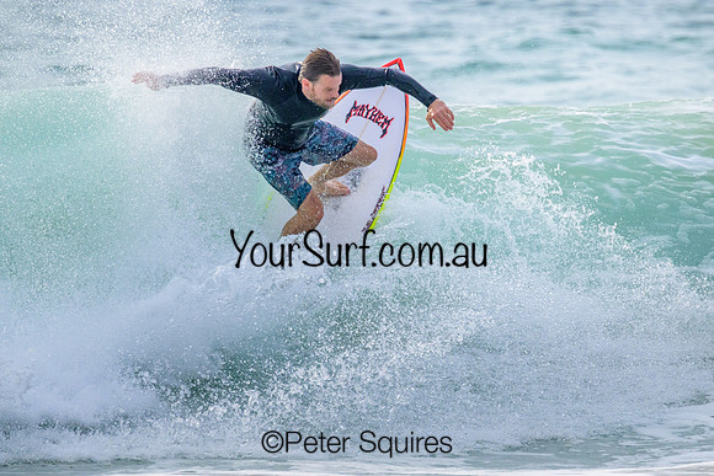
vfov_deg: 1.4
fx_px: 18958
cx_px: 423
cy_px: 229
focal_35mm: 956
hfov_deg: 2.2
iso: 1600
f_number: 11
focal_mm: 800
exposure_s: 1/2000
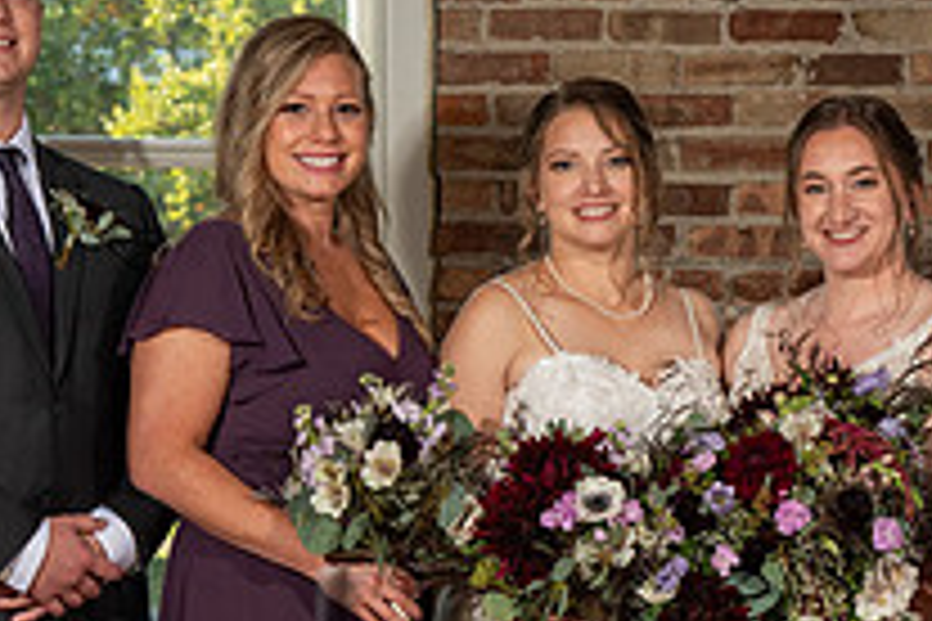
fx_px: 5359
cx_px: 718
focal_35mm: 207
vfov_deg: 6.6
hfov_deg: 9.9
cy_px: 491
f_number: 6.3
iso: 400
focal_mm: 70
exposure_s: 1/160
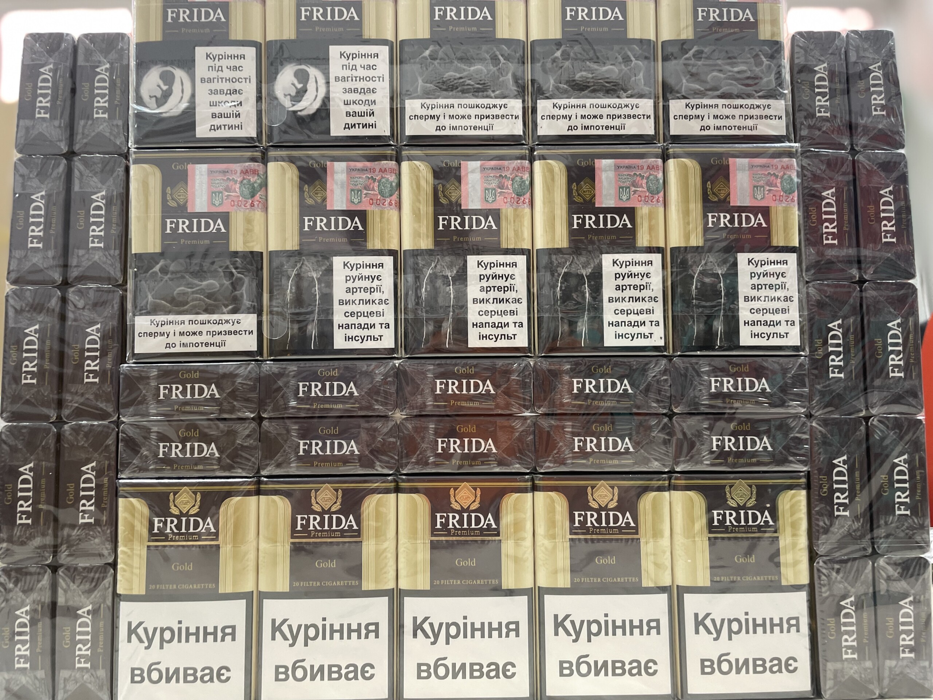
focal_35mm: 26
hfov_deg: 67.3
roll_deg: +2.3
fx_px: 701
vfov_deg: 53.1
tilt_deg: +4.1
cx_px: 466
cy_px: 350
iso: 160
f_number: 1.6
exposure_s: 1/50
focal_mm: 4.2
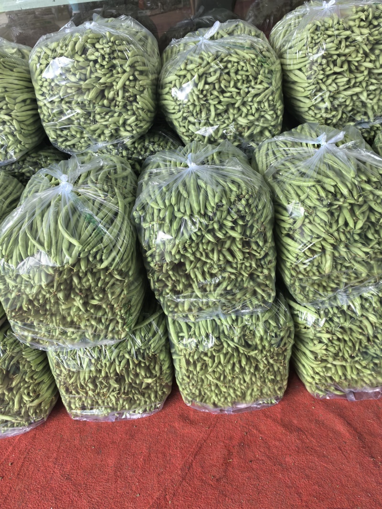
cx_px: 191
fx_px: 397
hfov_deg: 51.3
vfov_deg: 65.3
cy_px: 254
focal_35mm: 27
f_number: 2
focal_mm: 5.75
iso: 200
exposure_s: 1/50
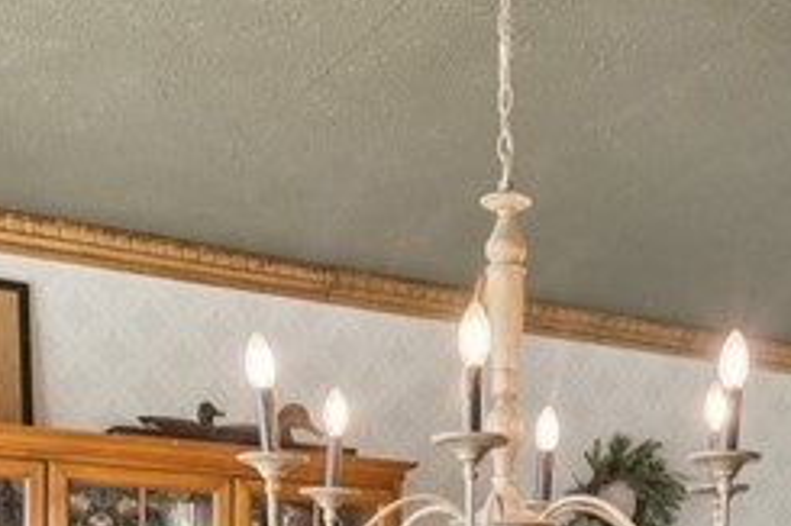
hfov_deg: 32.3
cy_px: 724
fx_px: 1361
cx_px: 484
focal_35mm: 62
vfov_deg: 19.7
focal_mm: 14
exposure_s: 1/160
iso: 800
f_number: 5
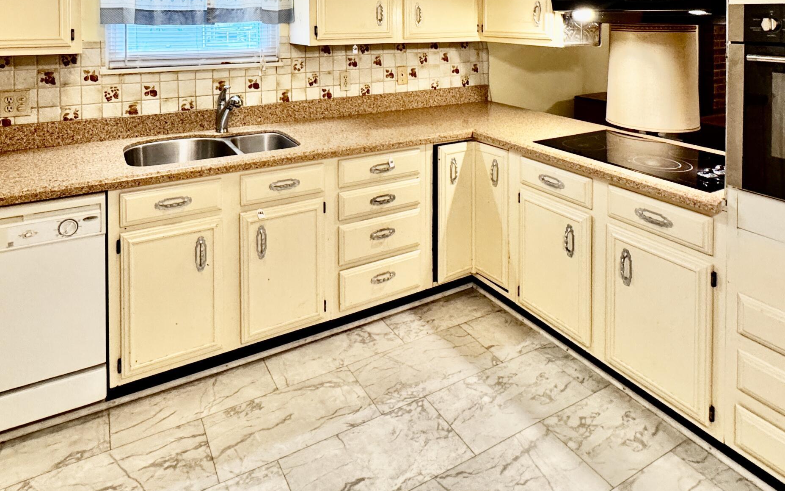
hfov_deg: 74.6
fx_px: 513
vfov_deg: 44.9
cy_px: 23
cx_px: 357
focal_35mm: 24
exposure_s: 1/120
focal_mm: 2.22
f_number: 2.2
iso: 320
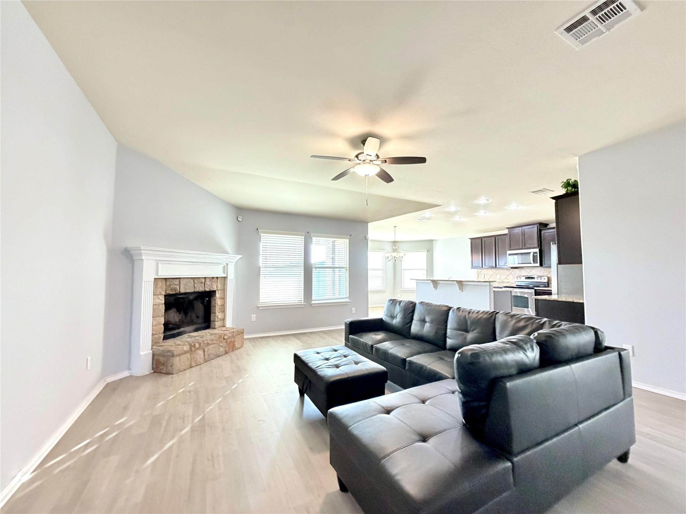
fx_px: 277
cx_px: 343
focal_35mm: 14
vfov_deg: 85.7
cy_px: 257
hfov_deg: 102.1
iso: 640
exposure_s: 1/60
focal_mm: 2.22
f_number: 2.2
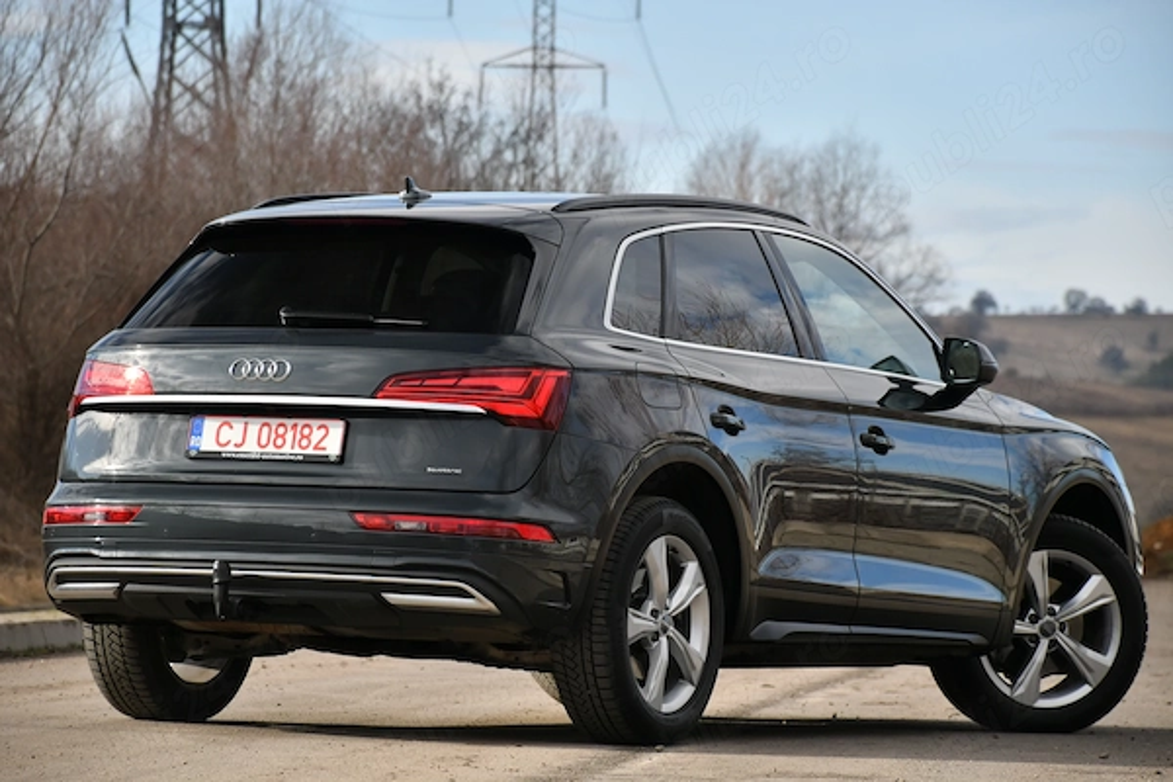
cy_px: 391
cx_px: 586
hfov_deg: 9.8
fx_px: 6842
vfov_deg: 6.5
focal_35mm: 210
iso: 125
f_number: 7.1
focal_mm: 140
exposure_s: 1/200
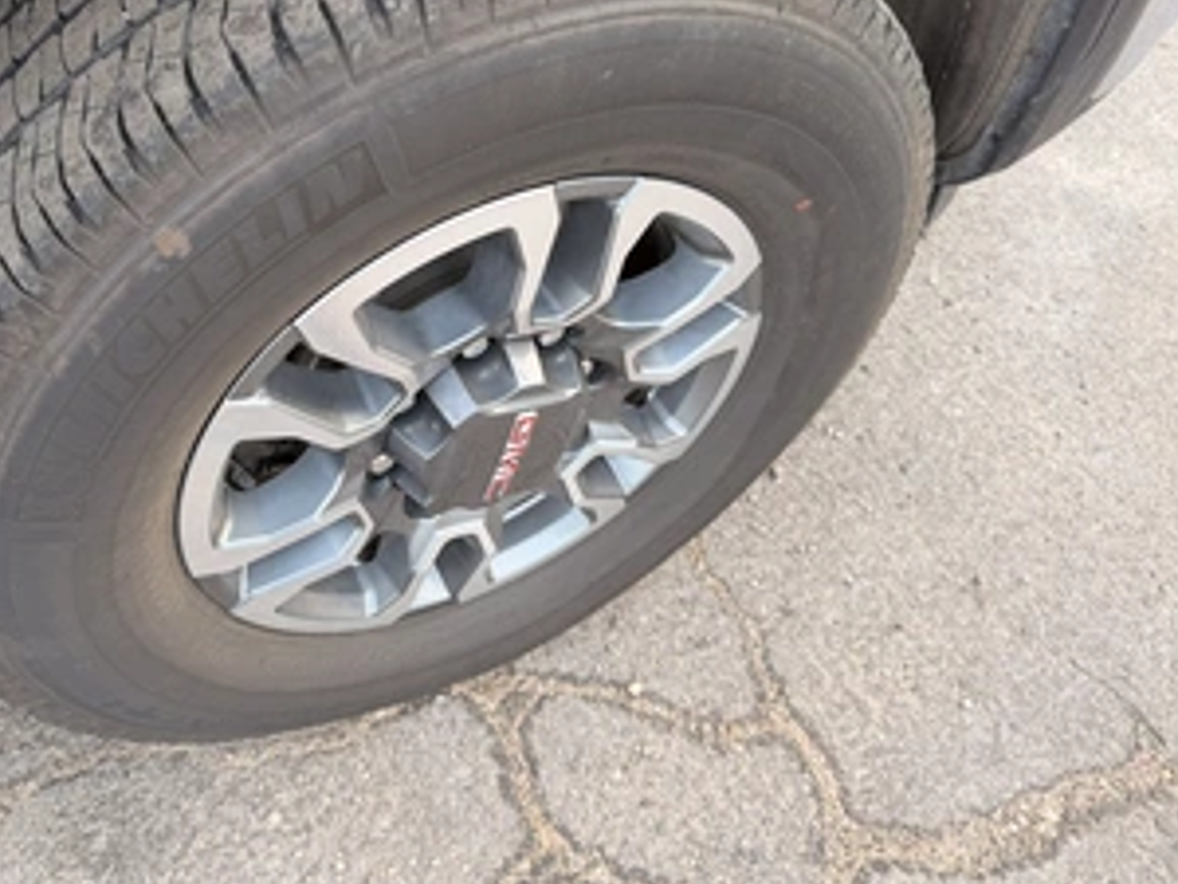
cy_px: 322
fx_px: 1089
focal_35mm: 32
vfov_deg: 43.7
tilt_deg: -48.7
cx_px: 495
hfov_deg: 56.5
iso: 80
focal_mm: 6.76
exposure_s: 1/121
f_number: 1.78
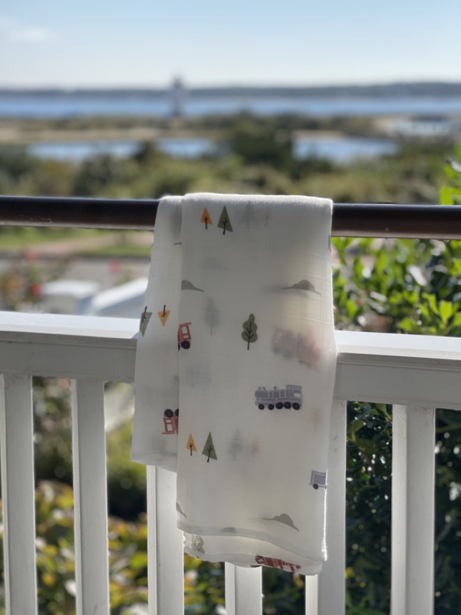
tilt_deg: -10.0
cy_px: 308
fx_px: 1136
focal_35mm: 64
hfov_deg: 22.9
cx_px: 230
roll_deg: -0.2
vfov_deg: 30.3
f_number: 2.2
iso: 20
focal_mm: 7.5
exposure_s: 1/637
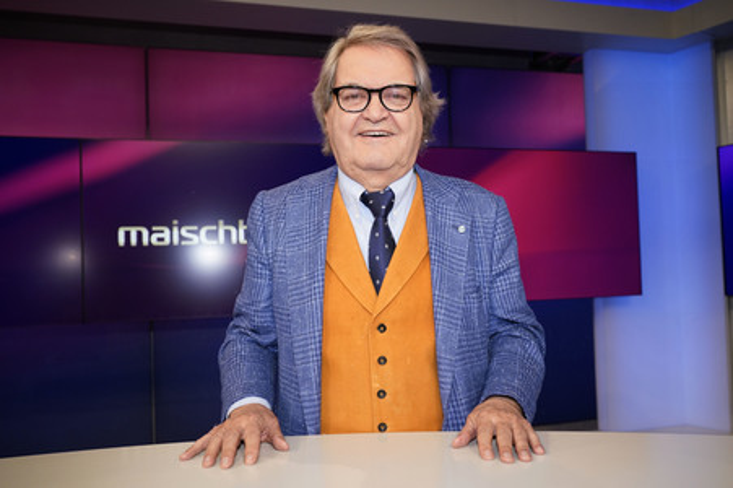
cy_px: 244
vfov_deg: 46.3
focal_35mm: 28
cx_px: 366
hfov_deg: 65.5
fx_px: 570
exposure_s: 1/125
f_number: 5
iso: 2000
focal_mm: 28
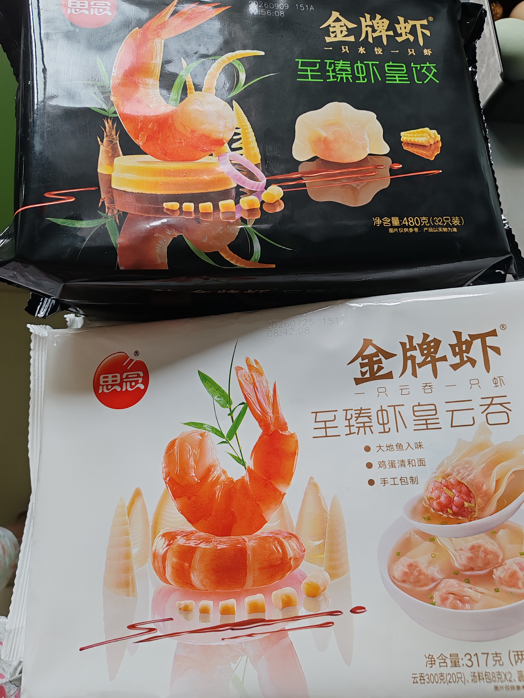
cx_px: 262
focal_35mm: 27
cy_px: 349
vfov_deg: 65.3
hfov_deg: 51.4
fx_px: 545
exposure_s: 1/100
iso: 500
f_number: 1.9
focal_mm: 6.12
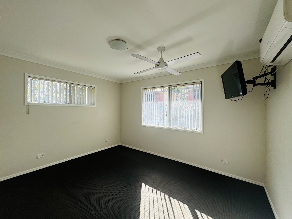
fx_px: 118
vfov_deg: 85.7
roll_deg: -0.6
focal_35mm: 14
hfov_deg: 102.1
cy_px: 110
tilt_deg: +0.3
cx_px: 146
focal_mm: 2.22
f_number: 2.2
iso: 40
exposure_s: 1/170
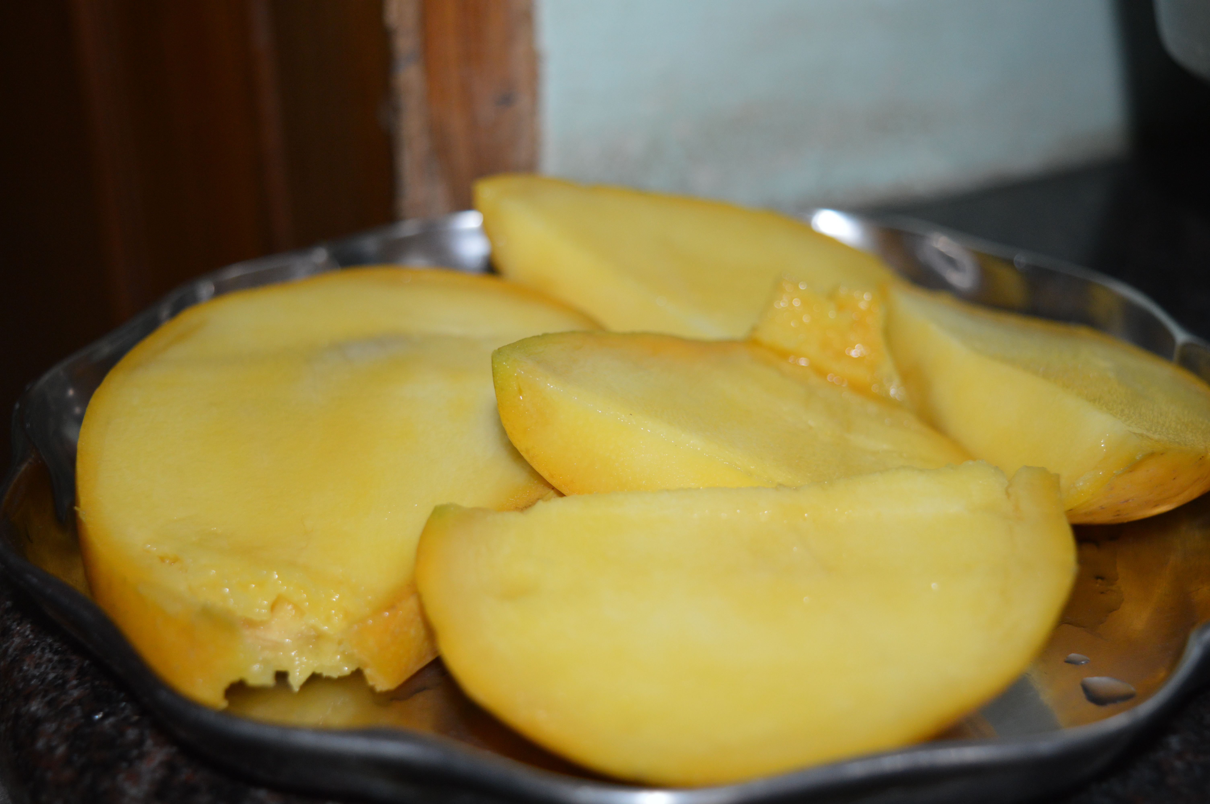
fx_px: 1612
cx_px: 605
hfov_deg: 41.1
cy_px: 402
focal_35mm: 48
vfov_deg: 28.0
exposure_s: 1/60
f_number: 4.5
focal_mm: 32
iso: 640
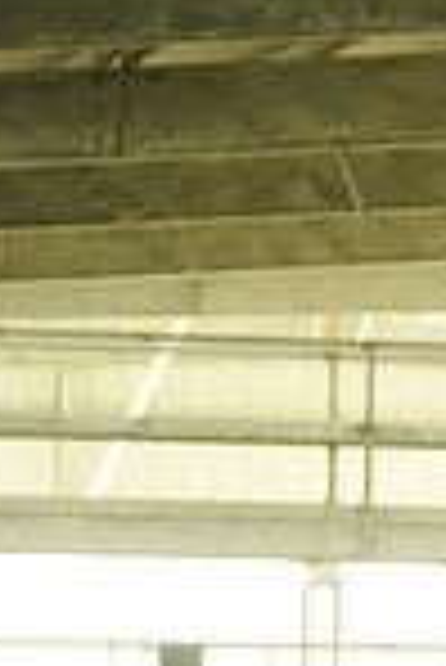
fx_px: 7972
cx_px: 910
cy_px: 848
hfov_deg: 3.2
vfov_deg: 4.8
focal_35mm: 430
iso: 2500
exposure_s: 1/800
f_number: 2.8
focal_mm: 110
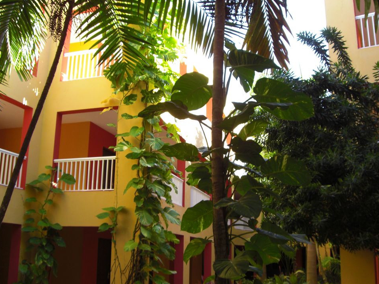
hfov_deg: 45.7
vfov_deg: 35.1
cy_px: 151
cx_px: 200
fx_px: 449
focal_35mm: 41
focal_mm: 6.2
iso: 100
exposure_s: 1/125
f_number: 2.7
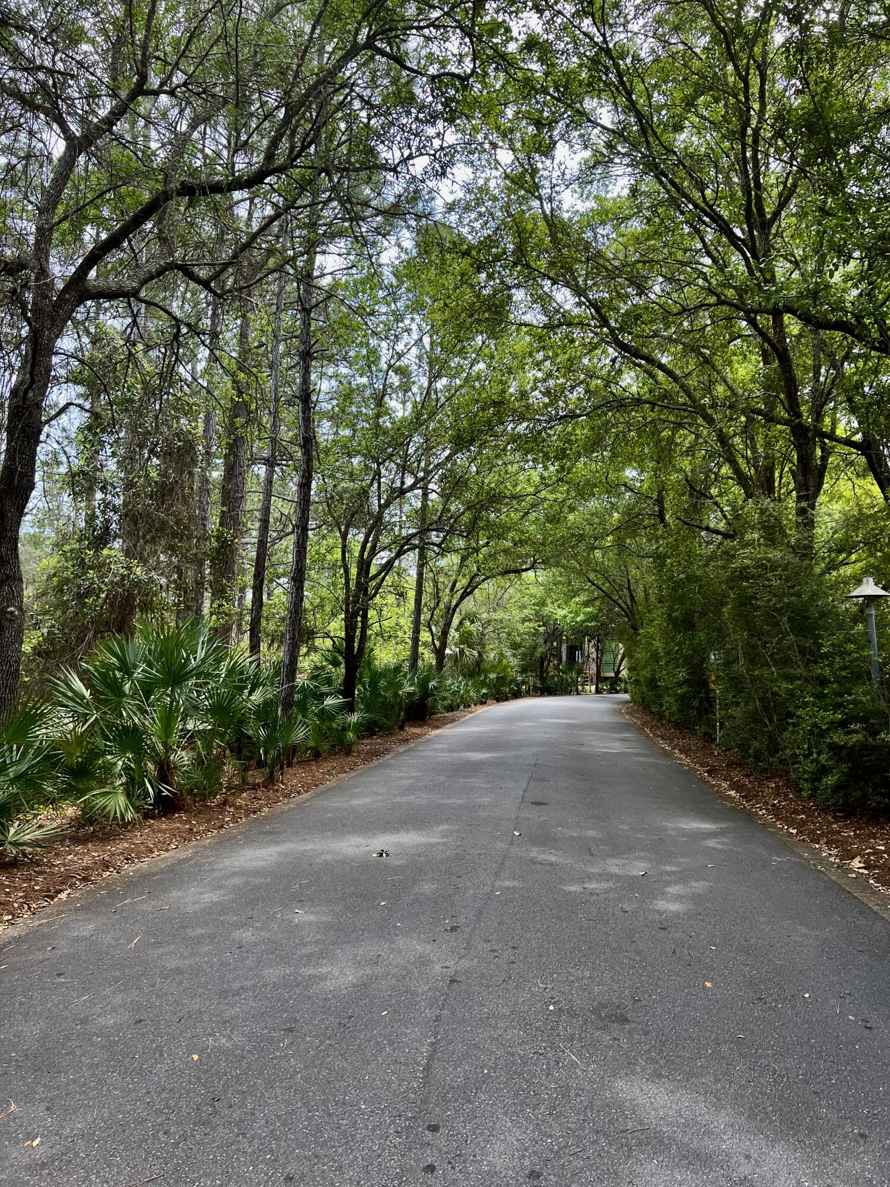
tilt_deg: +5.8
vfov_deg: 67.3
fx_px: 891
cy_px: 594
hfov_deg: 53.1
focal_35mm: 26
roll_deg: +1.3
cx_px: 445
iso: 50
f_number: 1.5
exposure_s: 1/473
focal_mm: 5.7
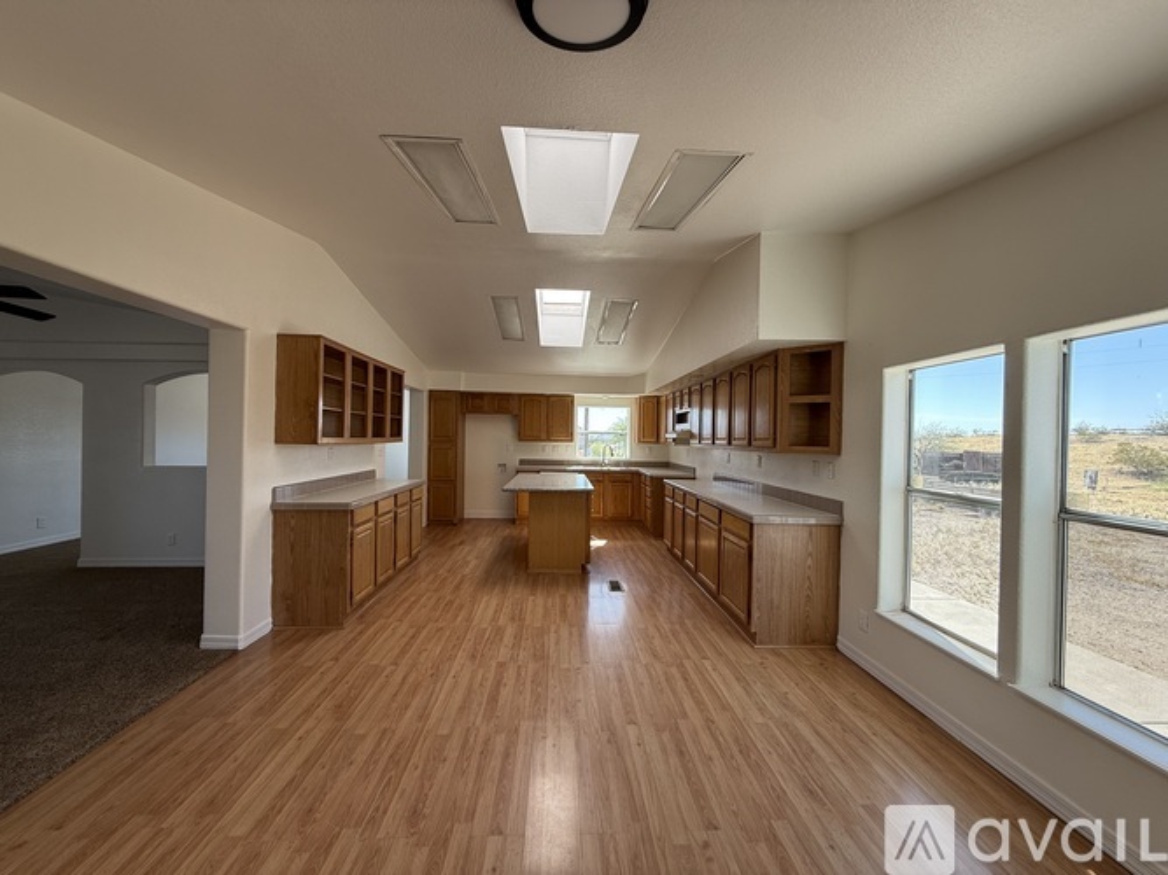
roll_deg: -0.8
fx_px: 472
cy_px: 438
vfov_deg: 85.7
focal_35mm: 14
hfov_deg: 102.1
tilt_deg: +0.5
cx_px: 584
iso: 64
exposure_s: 1/176
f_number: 2.2
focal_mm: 2.22
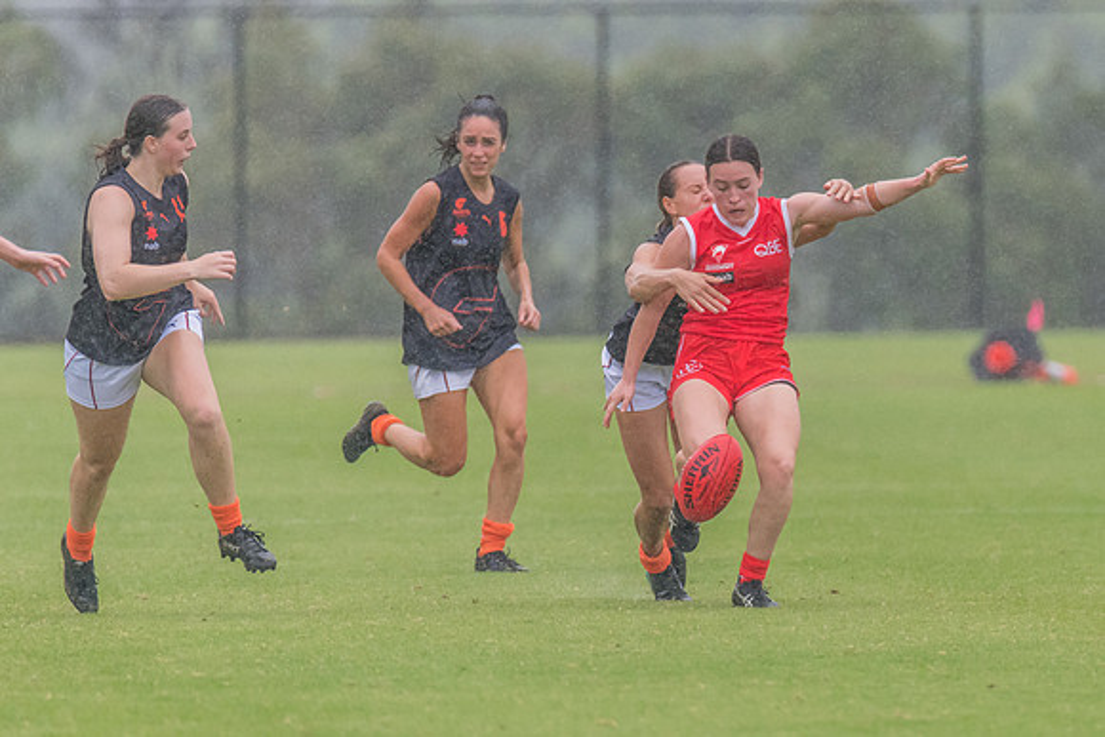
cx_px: 856
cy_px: 425
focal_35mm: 1049
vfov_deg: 1.3
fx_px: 32211
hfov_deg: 2.0
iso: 1600
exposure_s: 1/1600
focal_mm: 600
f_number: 6.3
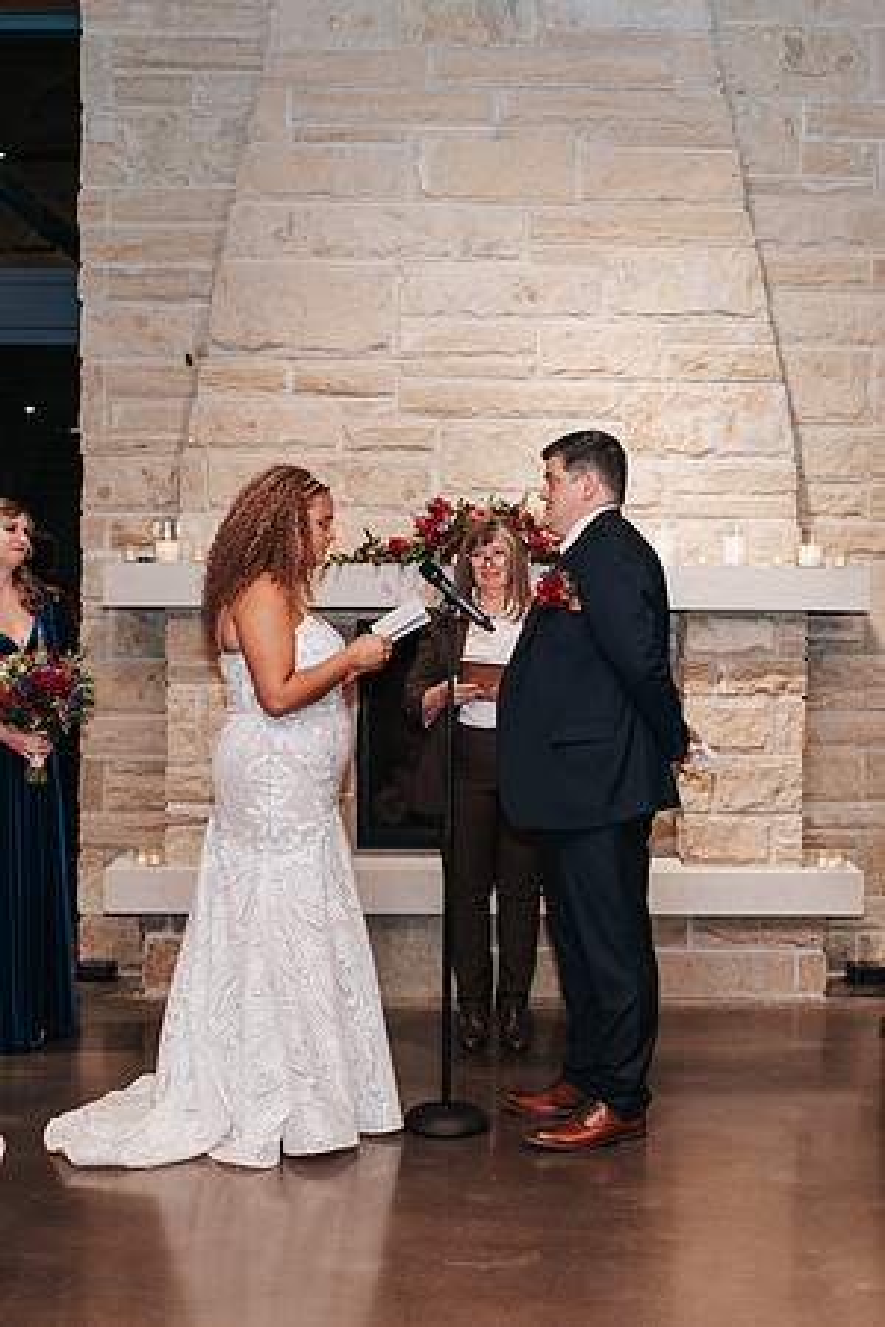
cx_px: 516
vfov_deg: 34.5
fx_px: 2134
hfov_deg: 23.4
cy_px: 721
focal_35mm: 58
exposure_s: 1/200
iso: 1000
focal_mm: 35
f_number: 2.8
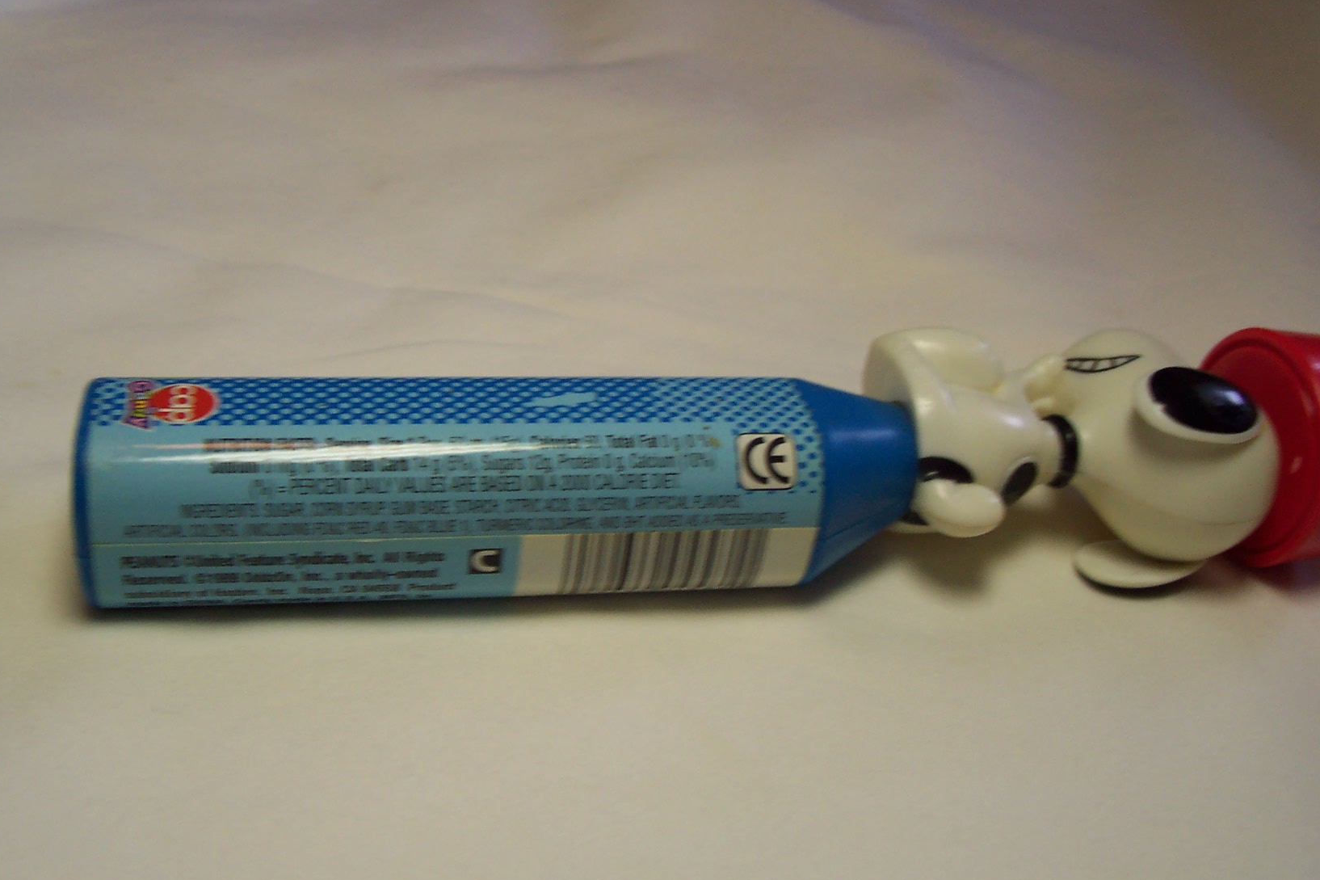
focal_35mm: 39
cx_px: 658
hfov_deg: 49.6
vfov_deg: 34.2
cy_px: 436
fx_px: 1430
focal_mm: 5.6
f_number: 2.8
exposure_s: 1/90
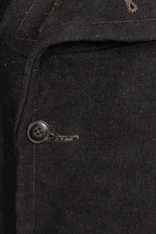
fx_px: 591
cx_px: 66
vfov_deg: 22.3
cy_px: 76
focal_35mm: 91
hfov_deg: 15.0
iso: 250
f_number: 4
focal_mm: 32
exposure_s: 1/13
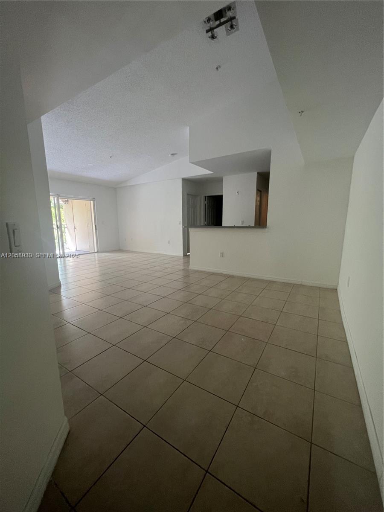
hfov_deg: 89.9
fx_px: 192
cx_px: 192
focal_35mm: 13
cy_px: 256
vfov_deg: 106.2
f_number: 1.8
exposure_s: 1/60
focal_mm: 1.57
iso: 250
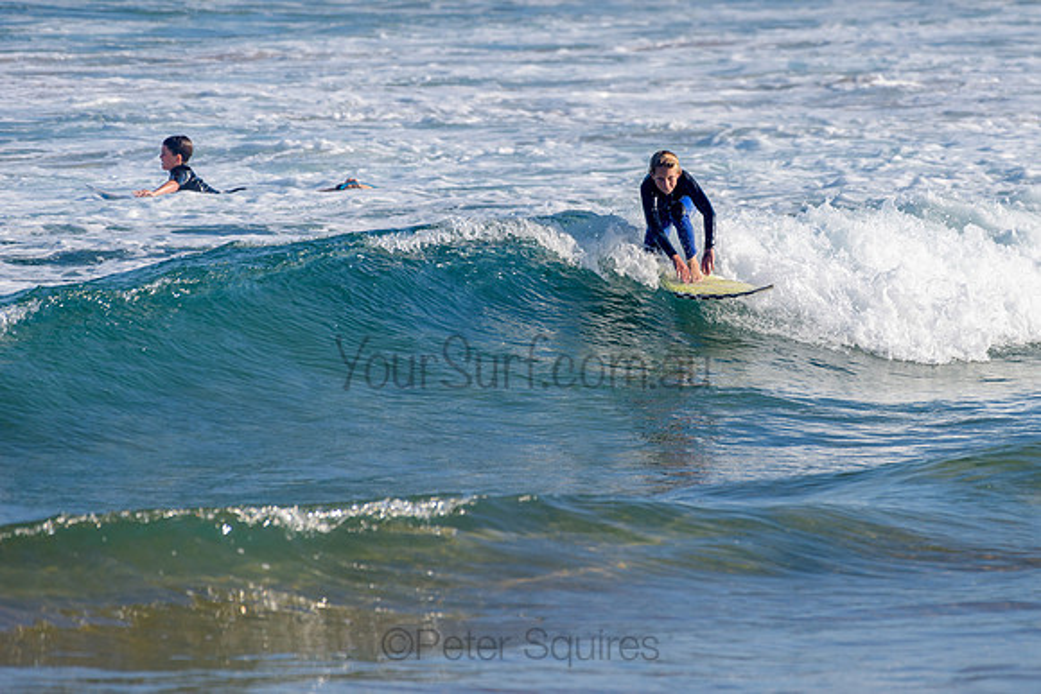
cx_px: 638
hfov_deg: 3.4
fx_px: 17736
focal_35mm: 613
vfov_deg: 2.2
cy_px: 268
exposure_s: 1/2000
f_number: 5.6
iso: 140
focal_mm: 500
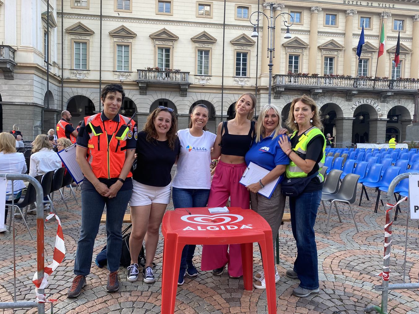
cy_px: 158
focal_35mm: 27
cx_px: 207
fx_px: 327
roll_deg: -0.9
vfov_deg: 51.4
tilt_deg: -3.6
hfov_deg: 65.3
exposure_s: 1/122
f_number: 1.8
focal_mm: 4.25
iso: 32
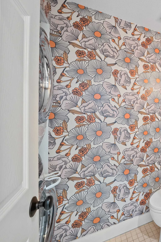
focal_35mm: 19
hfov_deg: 46.7
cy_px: 116
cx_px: 178
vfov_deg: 86.9
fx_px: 127
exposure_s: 1/2
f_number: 7.1
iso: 500
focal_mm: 12
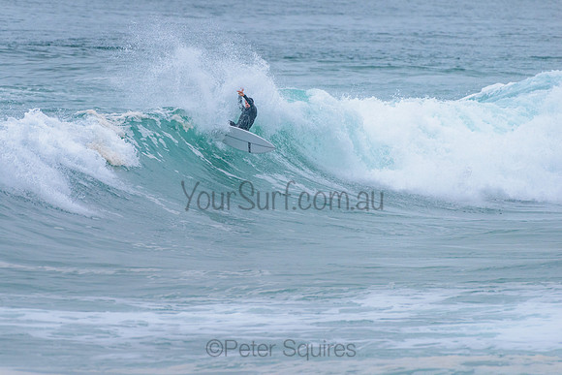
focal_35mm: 612
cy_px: 146
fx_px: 9555
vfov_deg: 2.2
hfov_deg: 3.4
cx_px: 218
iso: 1250
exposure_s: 1/2000
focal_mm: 500
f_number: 5.6
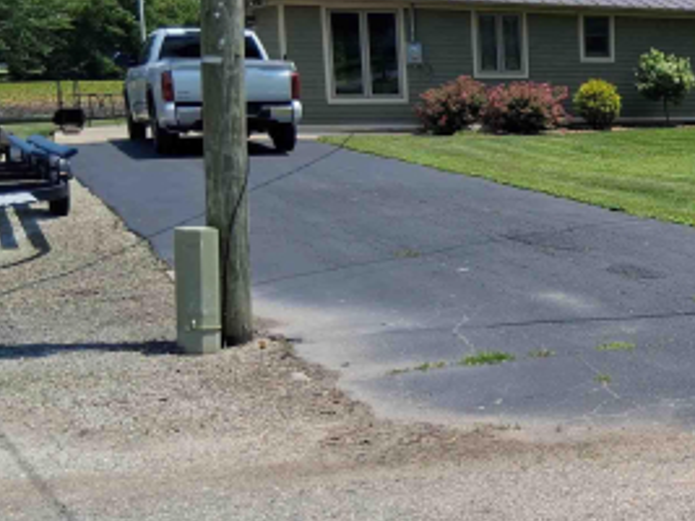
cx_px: 800
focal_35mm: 65
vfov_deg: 22.5
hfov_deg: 26.9
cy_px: 307
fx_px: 1304
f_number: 1.8
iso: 25
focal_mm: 3.98
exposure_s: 1/734
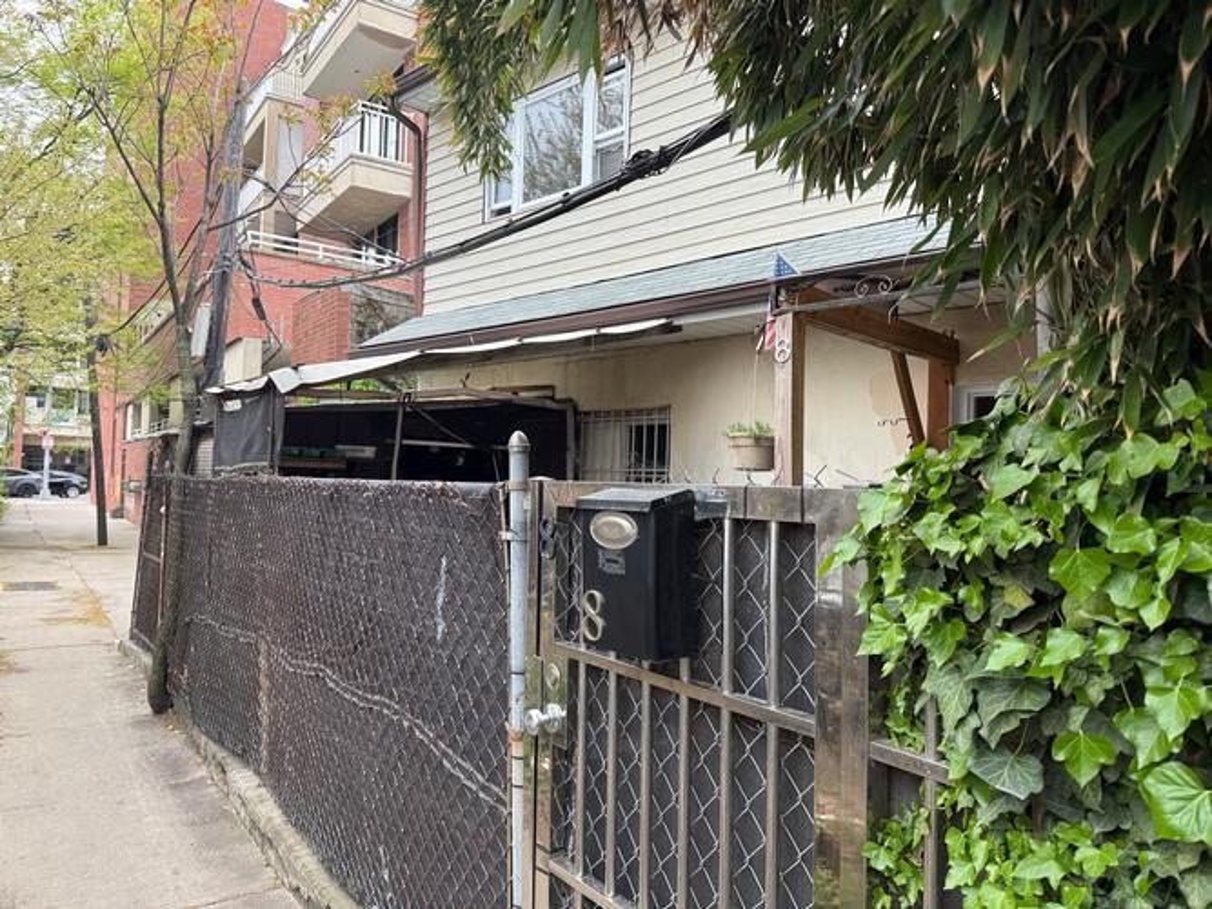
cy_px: 454
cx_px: 606
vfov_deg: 56.8
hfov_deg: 71.6
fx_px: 840
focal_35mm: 24
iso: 64
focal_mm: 6.76
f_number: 1.78
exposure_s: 1/282
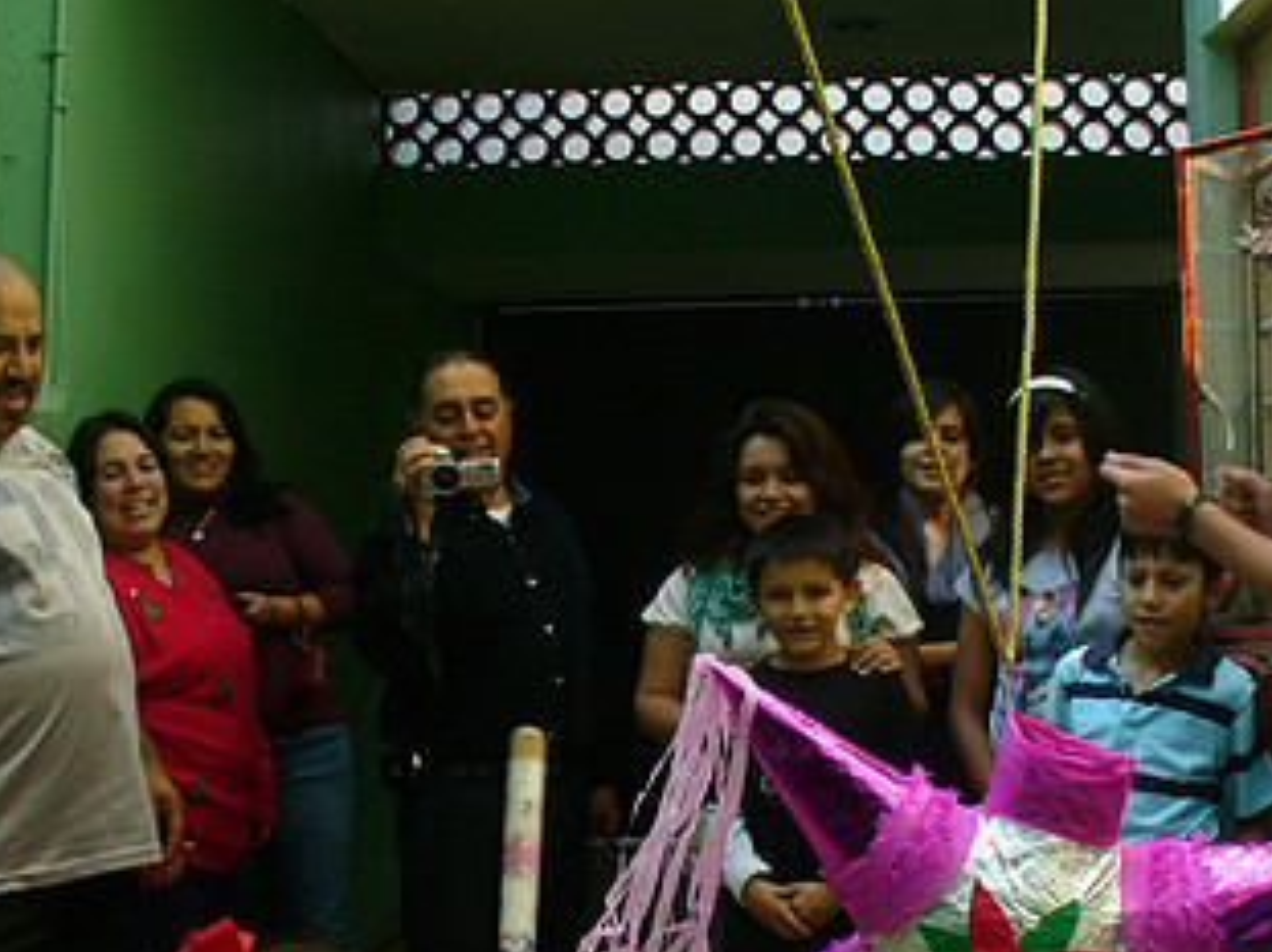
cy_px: 684
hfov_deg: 28.2
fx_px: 2534
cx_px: 638
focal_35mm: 69
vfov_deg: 21.2
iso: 80
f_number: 2.8
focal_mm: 6.1
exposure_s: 1/250
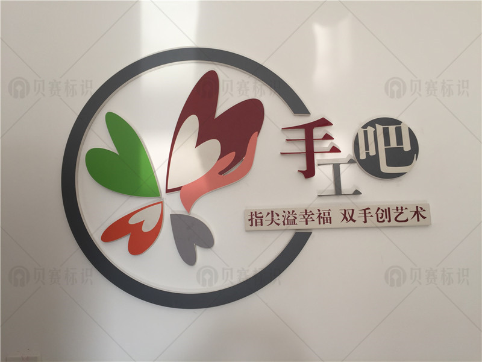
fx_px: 404
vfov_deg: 48.2
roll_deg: -0.4
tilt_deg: +9.3
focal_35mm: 29
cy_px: 181
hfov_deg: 61.7
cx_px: 241
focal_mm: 4.15
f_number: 2.2
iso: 32
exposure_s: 1/50
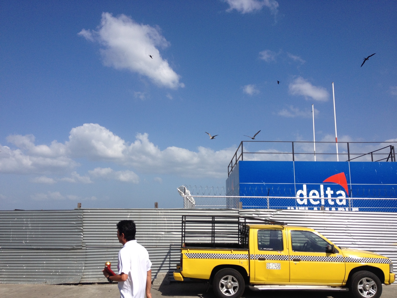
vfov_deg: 40.7
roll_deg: +0.8
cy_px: 149
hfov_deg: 52.6
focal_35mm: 35
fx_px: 401
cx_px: 198
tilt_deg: +9.1
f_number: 2.4
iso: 50
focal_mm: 4.28
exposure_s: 1/2762
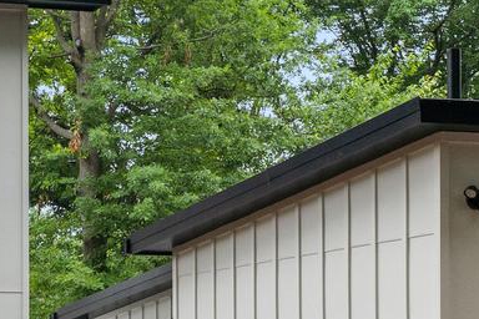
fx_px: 1916
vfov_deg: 9.5
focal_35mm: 144
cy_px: 231
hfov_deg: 14.1
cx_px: 25
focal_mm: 18
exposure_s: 1/160
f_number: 5.6
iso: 100
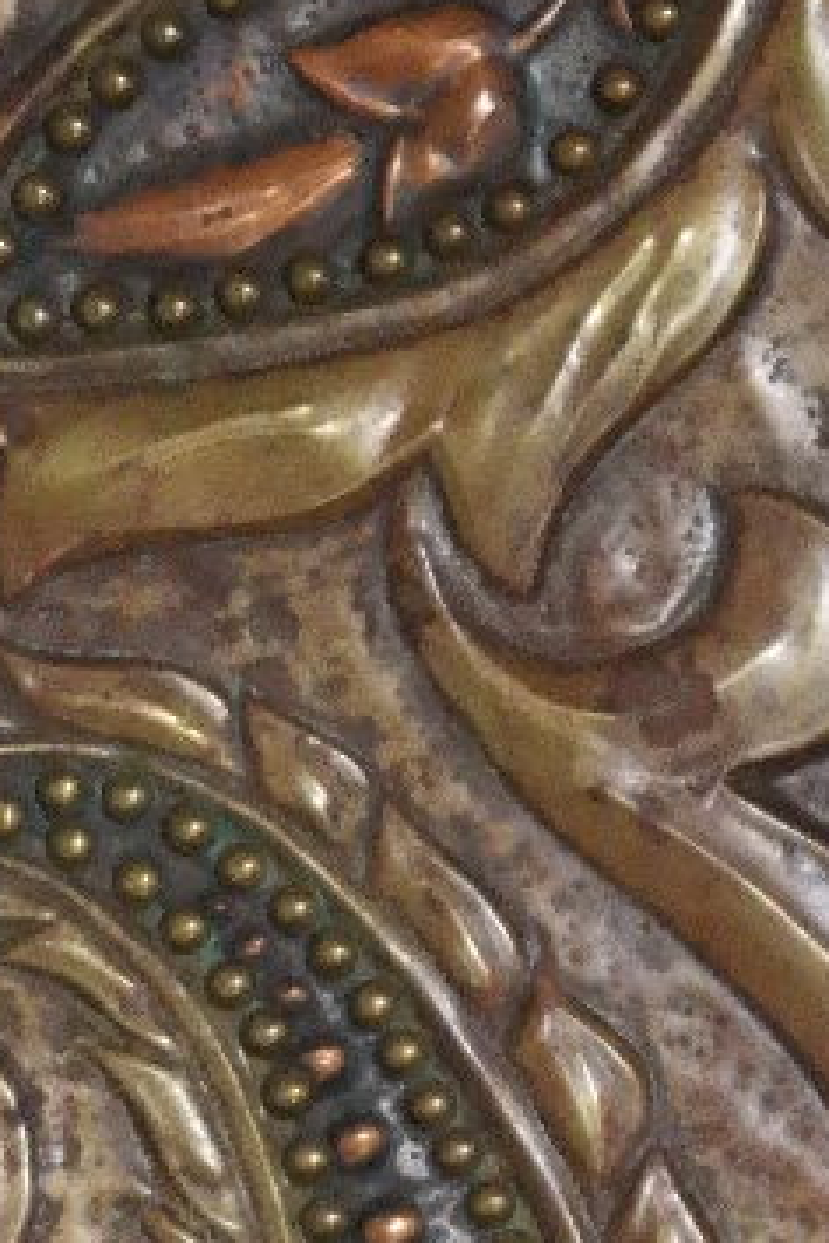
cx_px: 176
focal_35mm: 376
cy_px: 1671
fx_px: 12987
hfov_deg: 3.7
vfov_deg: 5.4
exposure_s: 1/50
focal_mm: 50
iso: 3200
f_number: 5.6
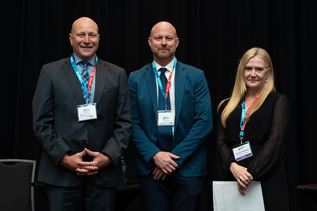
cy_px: 102
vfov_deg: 20.4
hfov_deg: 30.2
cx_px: 157
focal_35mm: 67
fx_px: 587
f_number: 2.8
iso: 640
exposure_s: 1/160
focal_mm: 56.3
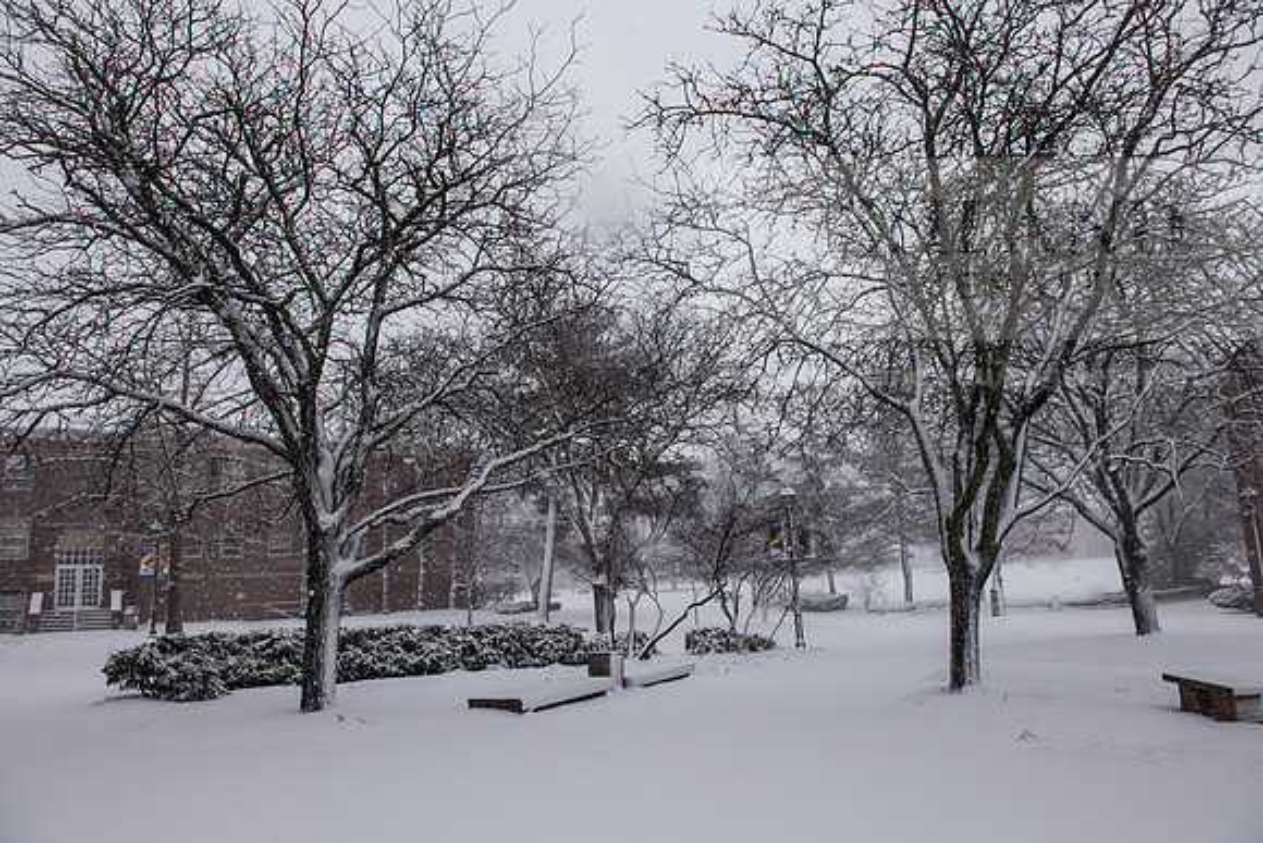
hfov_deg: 73.7
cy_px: 422
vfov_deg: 53.2
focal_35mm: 24
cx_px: 632
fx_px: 842
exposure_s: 1/640
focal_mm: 24
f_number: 6.3
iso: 1000
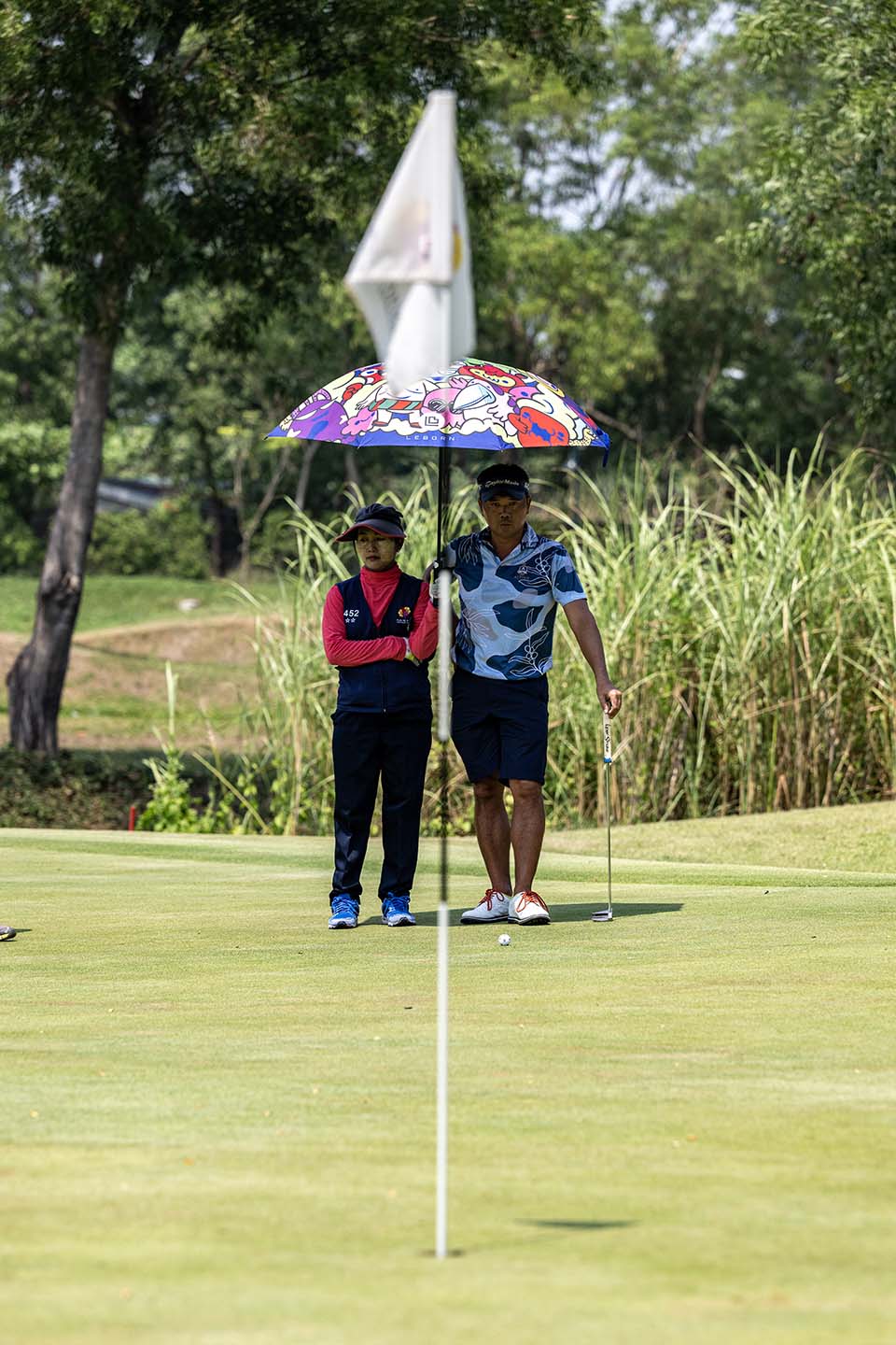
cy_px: 672
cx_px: 448
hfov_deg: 8.9
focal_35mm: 155
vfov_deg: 13.2
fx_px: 5786
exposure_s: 1/2500
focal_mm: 155
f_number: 4
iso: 400
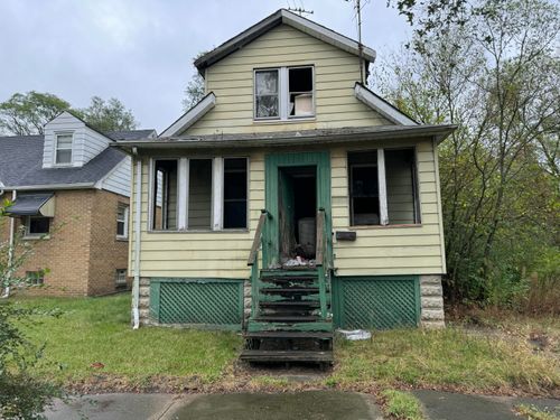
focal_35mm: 24
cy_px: 210
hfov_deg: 71.6
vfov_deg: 56.8
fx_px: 388
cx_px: 280
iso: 64
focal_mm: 6.76
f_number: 1.78
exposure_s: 1/166
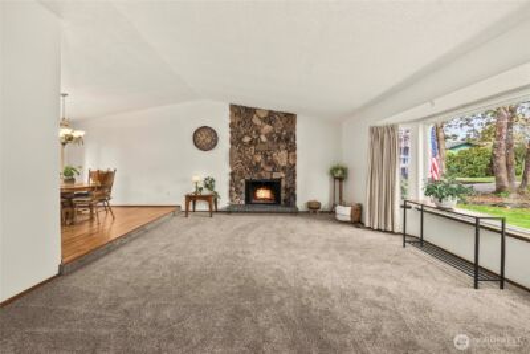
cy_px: 177
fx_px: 177
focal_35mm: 12
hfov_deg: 112.6
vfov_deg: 90.1
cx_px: 265
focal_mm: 12
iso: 1000
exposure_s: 1/5
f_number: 7.1
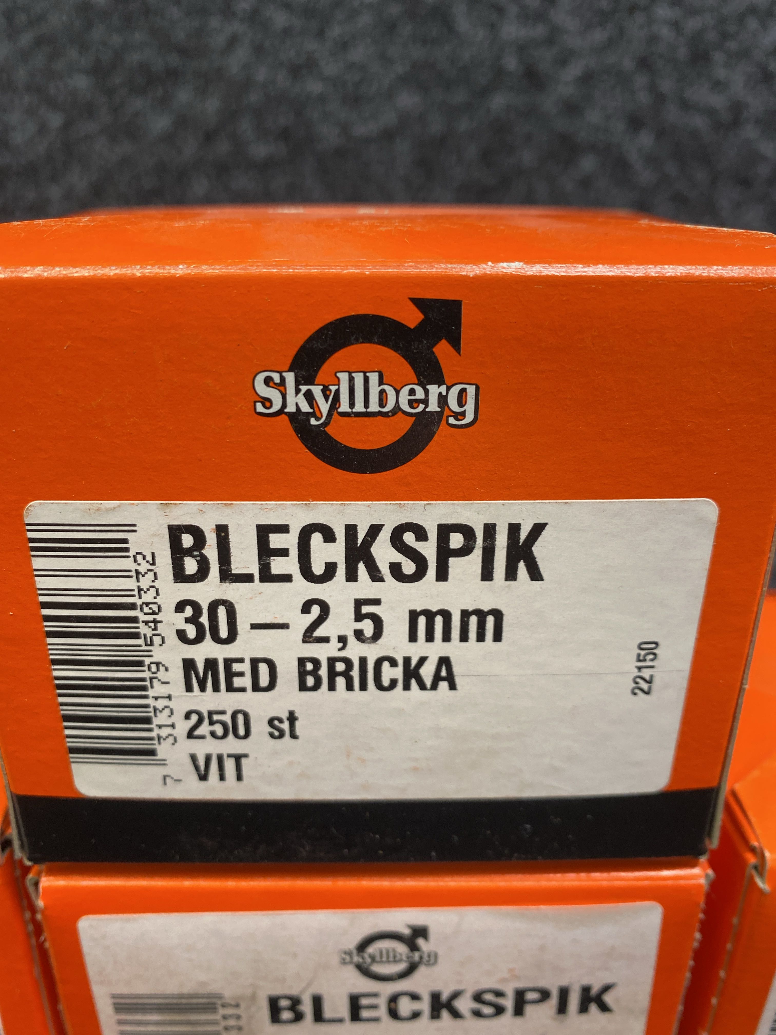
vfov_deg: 67.3
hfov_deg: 53.1
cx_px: 388
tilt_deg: -20.5
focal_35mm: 26
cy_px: 518
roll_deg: +0.6
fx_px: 777
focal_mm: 4.25
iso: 125
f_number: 1.8
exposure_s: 1/63
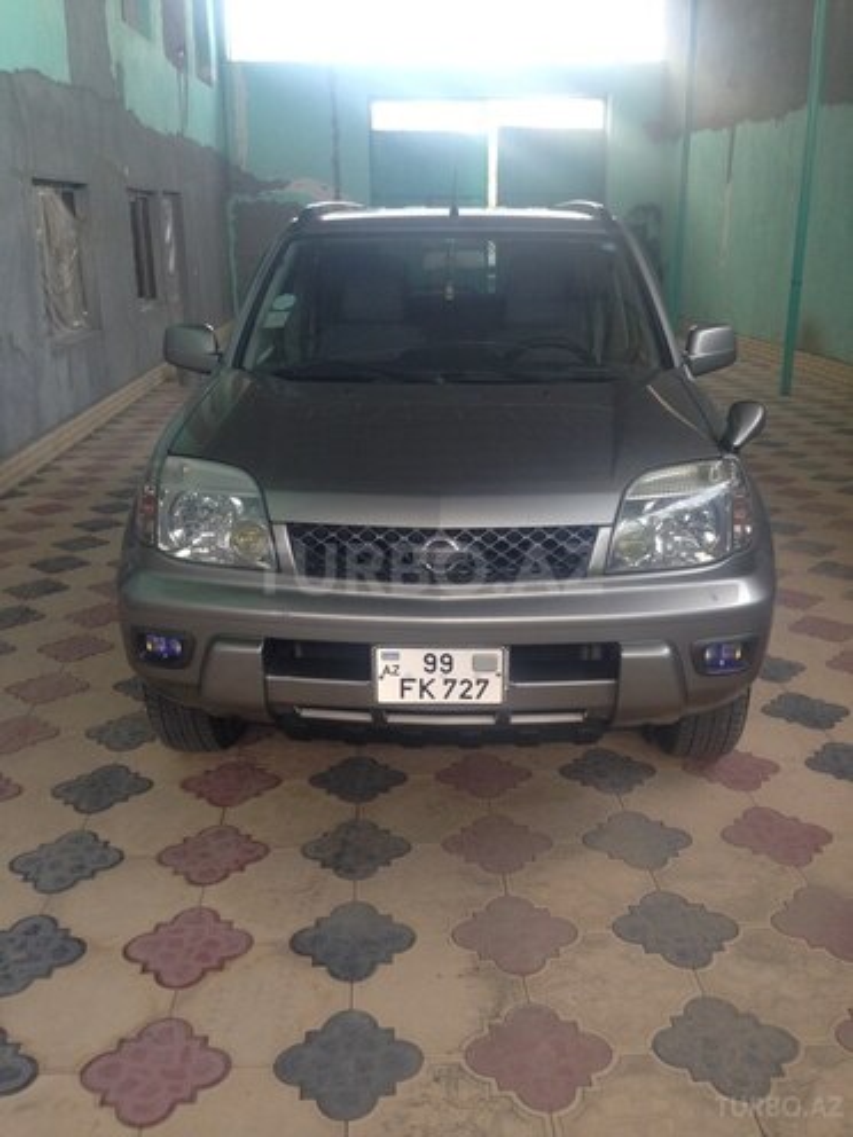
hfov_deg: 42.9
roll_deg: +2.3
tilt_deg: -12.8
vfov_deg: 55.4
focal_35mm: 33
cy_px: 568
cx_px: 426
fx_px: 1084
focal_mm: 4.12
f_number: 2.4
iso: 50
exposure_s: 1/120
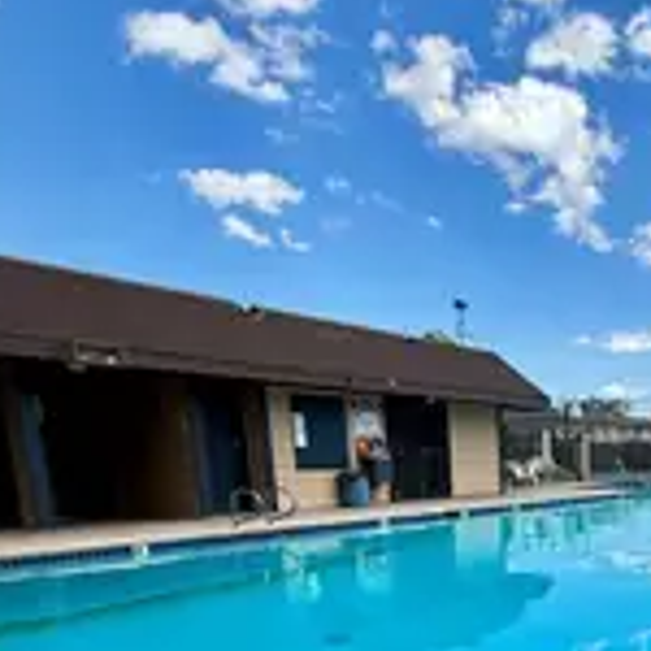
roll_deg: +0.2
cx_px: 603
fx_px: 702
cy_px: 603
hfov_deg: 44.6
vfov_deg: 44.6
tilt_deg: -11.4
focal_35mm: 33
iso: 50
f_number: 2.2
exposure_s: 1/535
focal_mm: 2.22
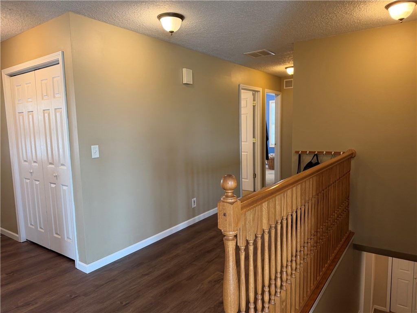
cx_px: 208
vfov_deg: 56.8
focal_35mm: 24
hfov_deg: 71.6
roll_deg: +1.5
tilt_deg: -6.7
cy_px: 156
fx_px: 289
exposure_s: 1/60
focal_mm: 6.76
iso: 160
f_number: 1.78
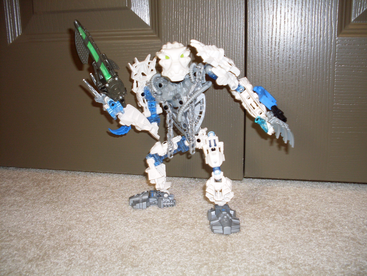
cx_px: 184
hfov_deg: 49.0
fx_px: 403
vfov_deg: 37.7
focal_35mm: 38
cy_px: 138
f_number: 2.8
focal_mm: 6.3
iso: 100
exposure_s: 1/45
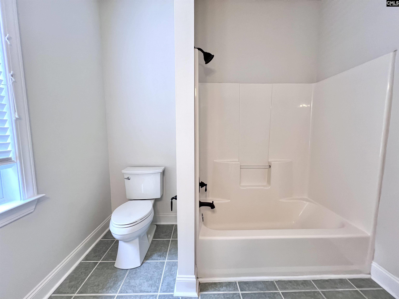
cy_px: 150
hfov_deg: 106.2
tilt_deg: -8.4
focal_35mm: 13
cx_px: 200
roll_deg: -0.6
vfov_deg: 89.9
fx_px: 150
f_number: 1.8
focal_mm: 1.57
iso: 125
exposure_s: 1/120
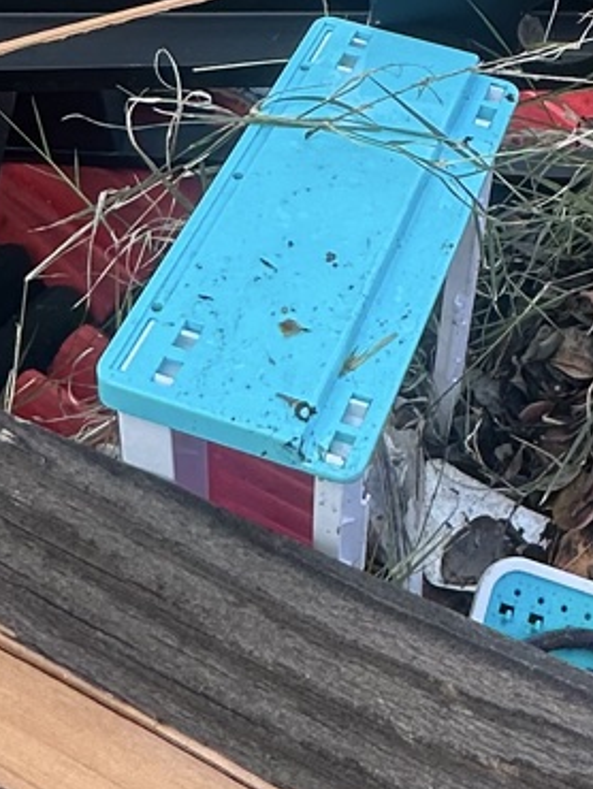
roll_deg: +0.2
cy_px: -13
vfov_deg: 27.9
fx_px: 1483
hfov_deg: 22.4
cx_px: 444
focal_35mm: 65
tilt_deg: -24.2
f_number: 2.2
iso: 40
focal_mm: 2.22
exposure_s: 1/600
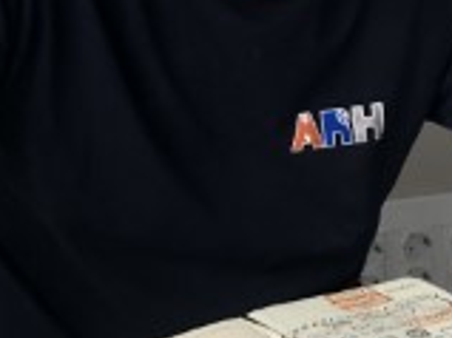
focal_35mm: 113
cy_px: 65
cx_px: 310
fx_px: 1474
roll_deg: +0.1
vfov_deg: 13.0
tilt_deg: -13.7
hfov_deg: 17.4
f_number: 1.8
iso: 32
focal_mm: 4
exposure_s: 1/120
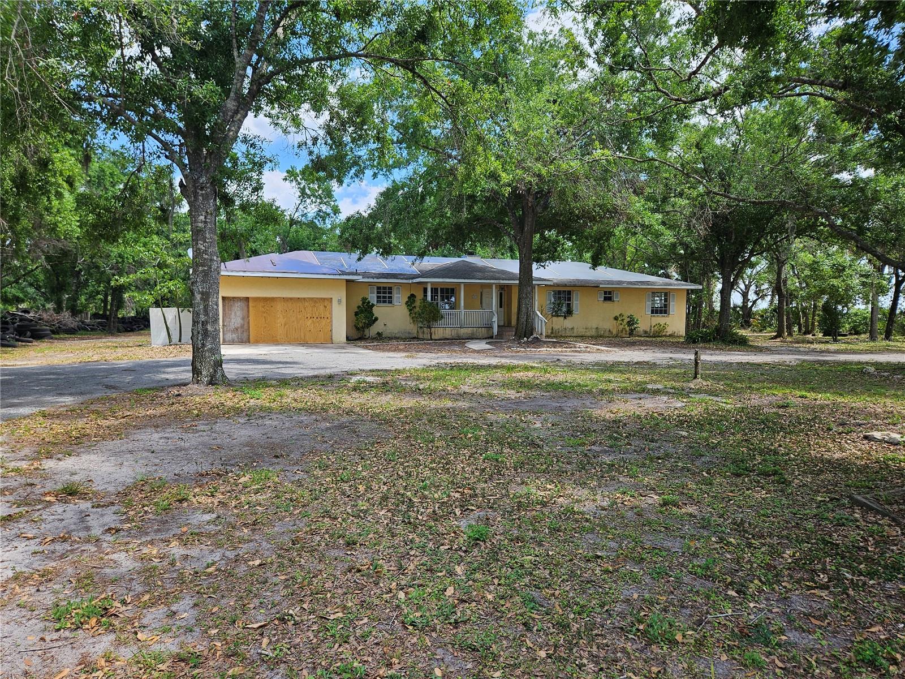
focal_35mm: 23
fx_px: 601
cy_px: 340
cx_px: 452
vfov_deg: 58.9
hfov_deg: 73.9
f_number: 1.8
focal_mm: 5.4
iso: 25
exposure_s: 1/490
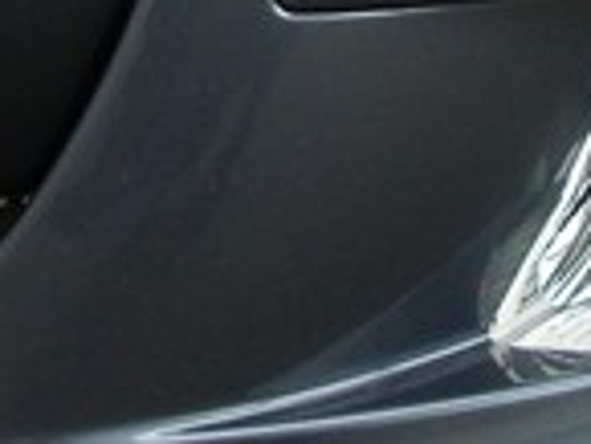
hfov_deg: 12.8
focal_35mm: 154
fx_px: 2631
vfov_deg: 9.4
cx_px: 253
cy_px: -200
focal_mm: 5.8
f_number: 2.6
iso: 100
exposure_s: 1/125
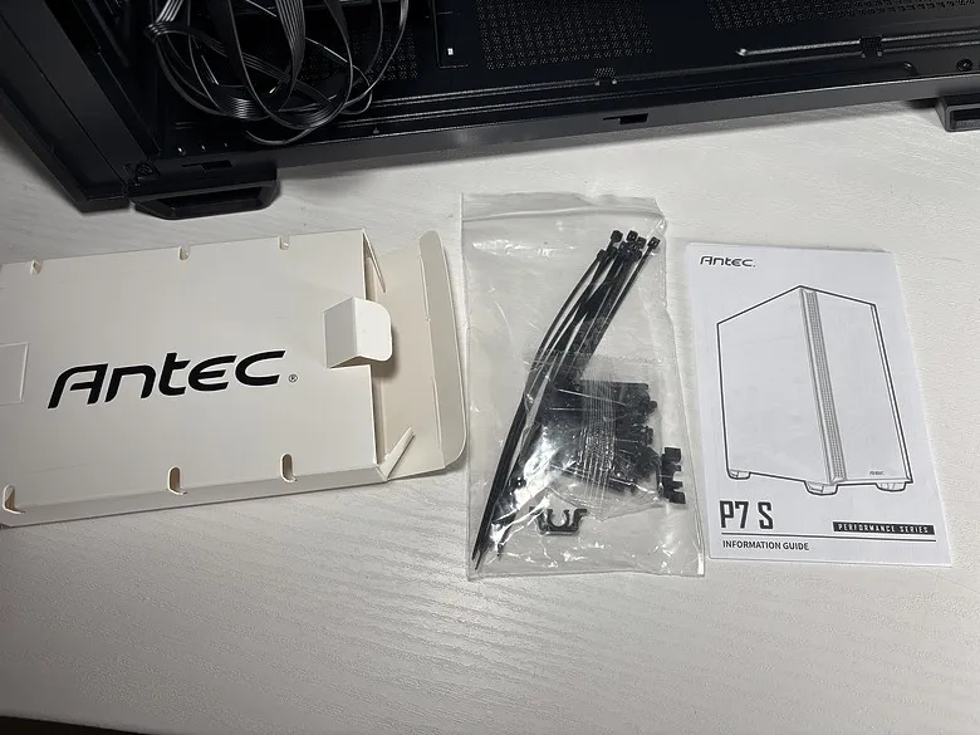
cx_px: 490
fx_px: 736
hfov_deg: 67.3
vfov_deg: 53.1
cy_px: 368
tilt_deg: -67.2
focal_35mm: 26
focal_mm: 5.96
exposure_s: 1/120
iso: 50
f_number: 1.6
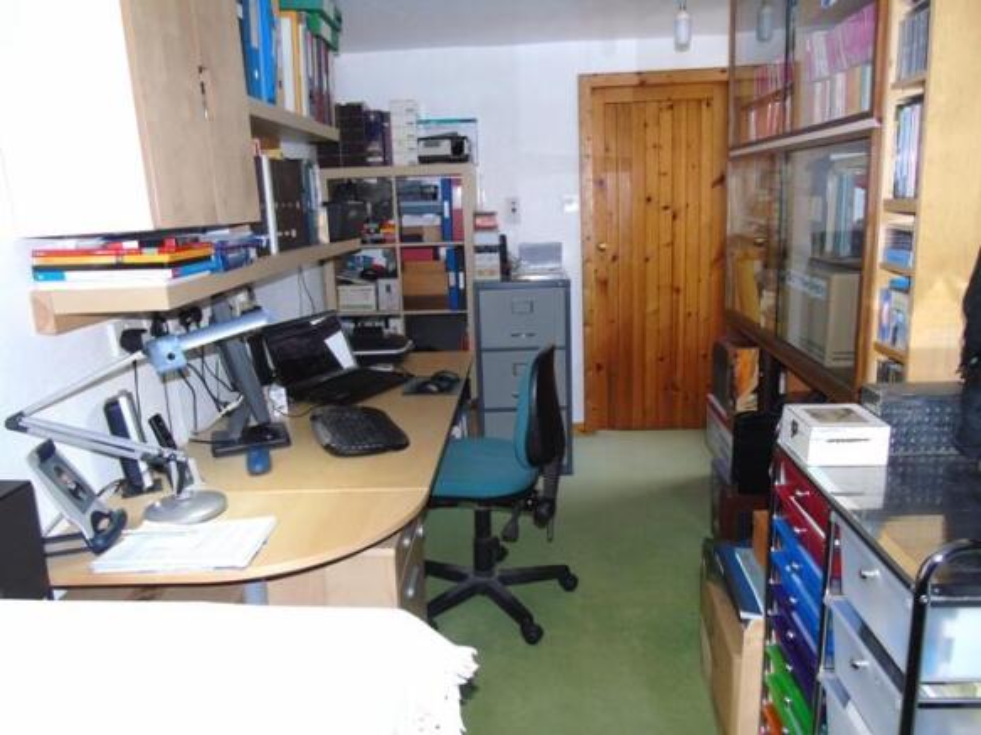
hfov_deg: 69.4
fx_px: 708
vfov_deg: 54.9
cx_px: 490
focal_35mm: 25
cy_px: 368
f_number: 3.4
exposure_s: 1/30
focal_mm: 4.4
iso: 200
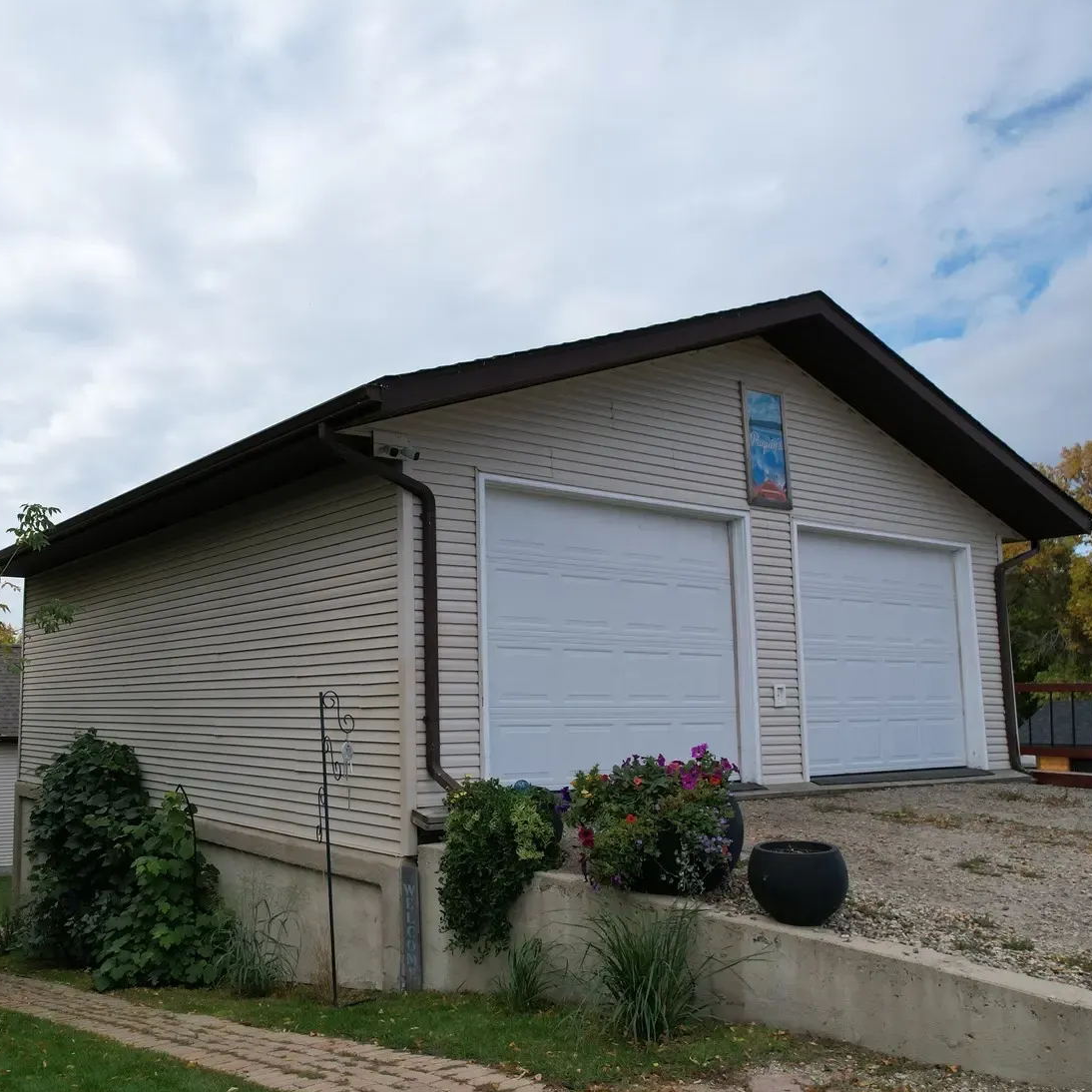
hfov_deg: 53.9
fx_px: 1035
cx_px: 323
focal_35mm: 29
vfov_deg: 55.6
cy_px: 555
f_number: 2.8
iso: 100
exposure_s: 1/1600
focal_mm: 8.38
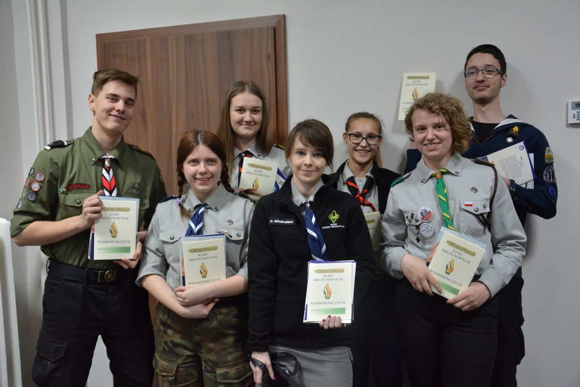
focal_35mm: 36
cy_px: 194
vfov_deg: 36.9
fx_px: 580
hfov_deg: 53.1
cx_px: 290
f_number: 3.8
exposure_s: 1/30
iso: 1000
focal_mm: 24
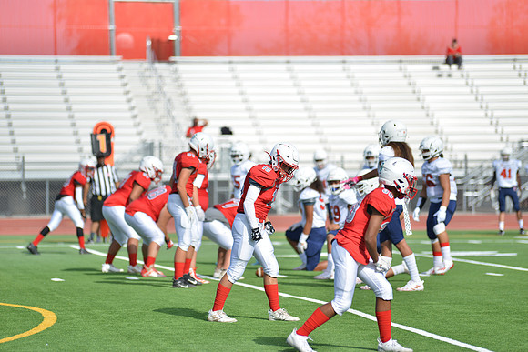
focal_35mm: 200
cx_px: 264
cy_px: 176
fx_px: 2934
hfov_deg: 10.3
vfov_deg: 6.9
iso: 100
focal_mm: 200
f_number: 2.8
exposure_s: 1/1600
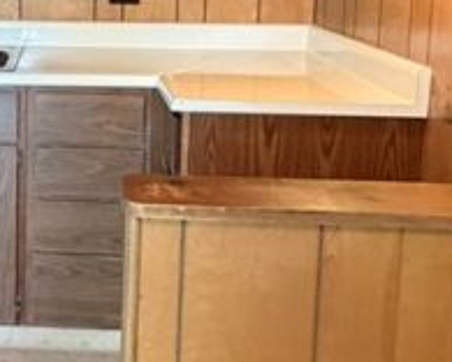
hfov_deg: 31.9
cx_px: 39
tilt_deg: -6.8
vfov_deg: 26.1
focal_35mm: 56
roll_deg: +1.7
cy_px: 26
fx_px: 749
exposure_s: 1/60
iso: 1000
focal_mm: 2.22
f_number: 2.2
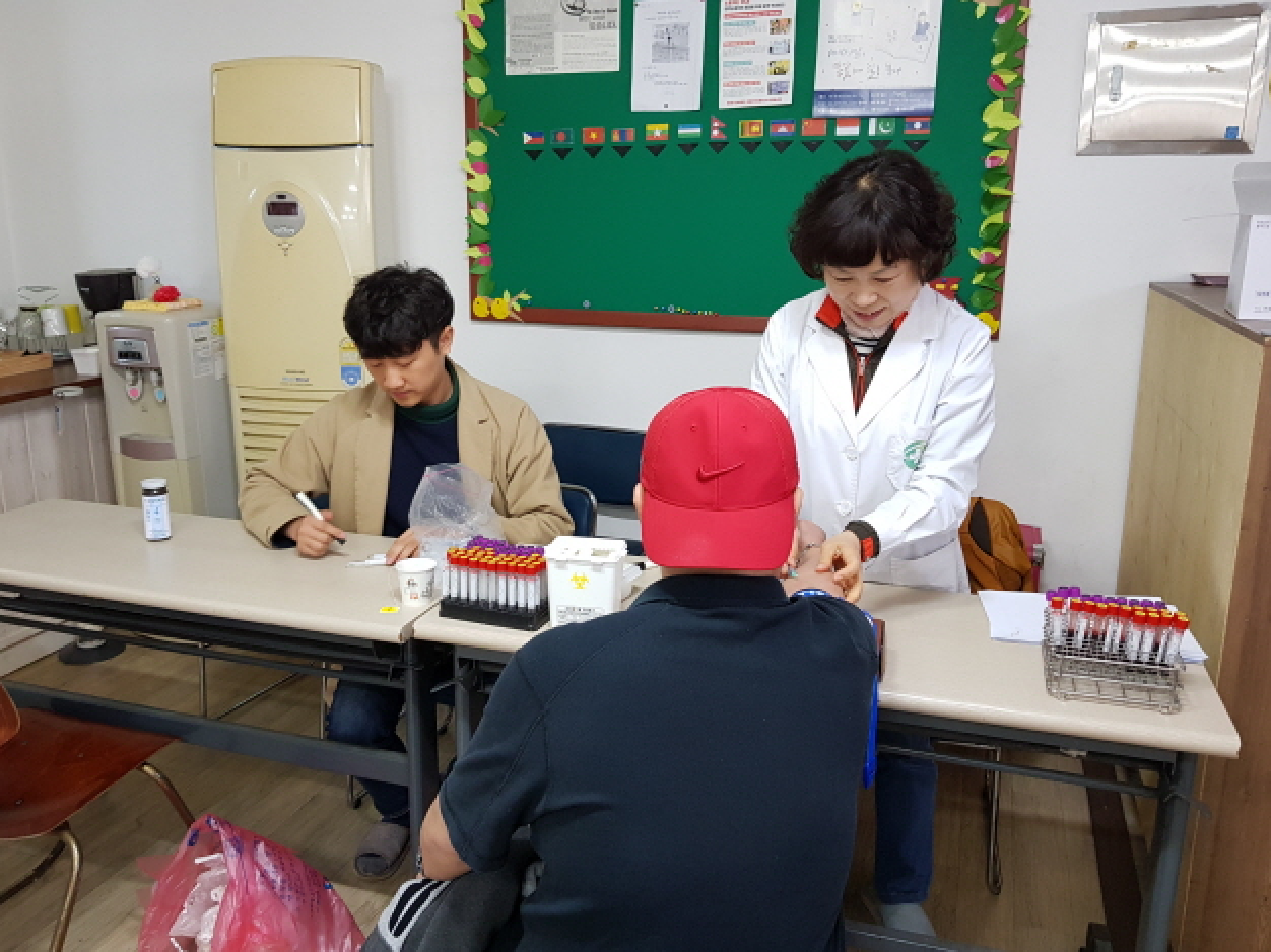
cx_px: 619
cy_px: 490
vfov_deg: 51.3
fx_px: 991
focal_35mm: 27
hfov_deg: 65.3
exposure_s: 1/30
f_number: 1.7
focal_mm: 4.2
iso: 160
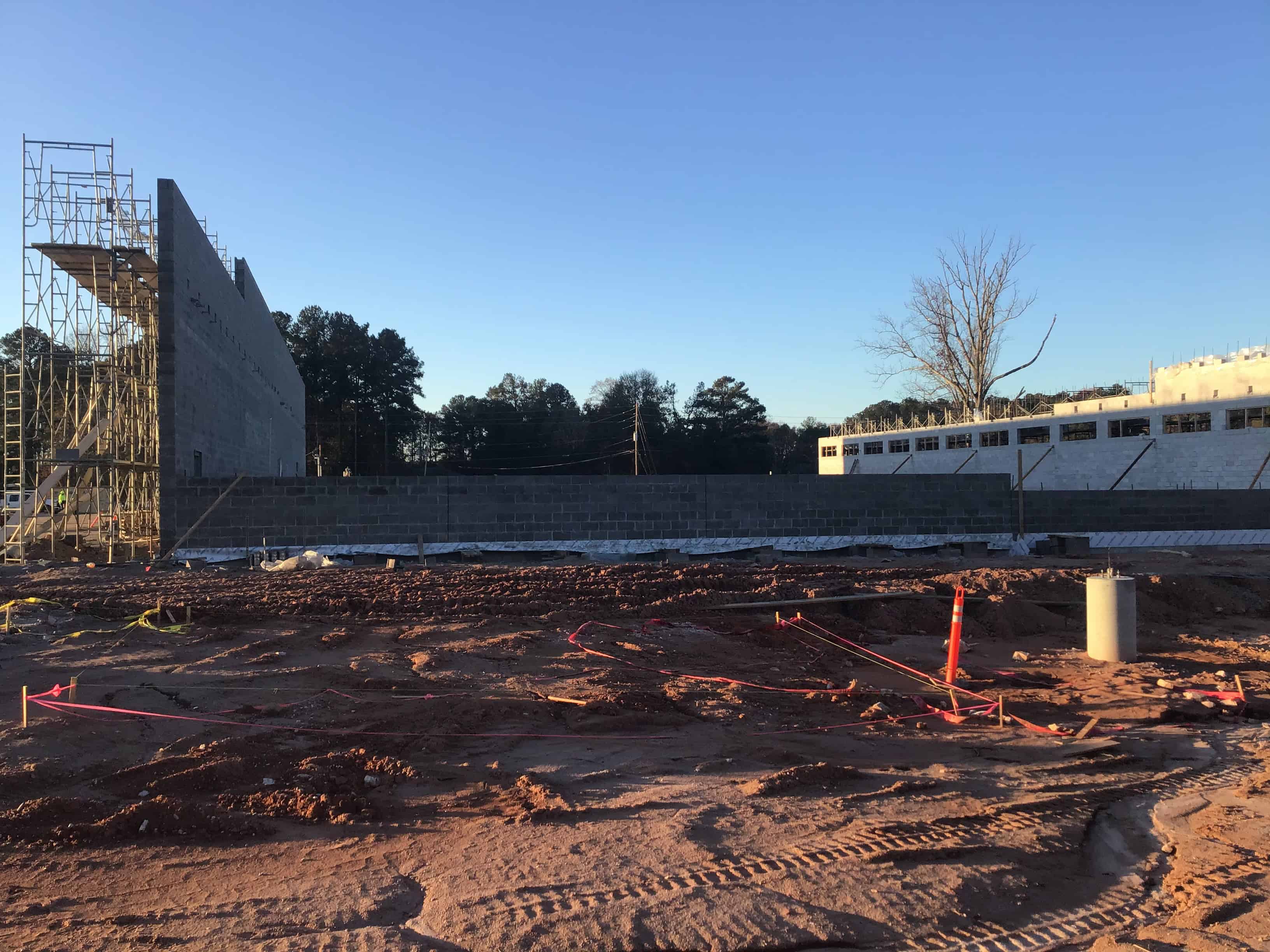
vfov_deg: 45.4
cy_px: 476
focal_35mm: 31
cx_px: 635
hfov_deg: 58.4
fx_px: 1137
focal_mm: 3.3
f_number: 2.4
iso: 25
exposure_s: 1/381
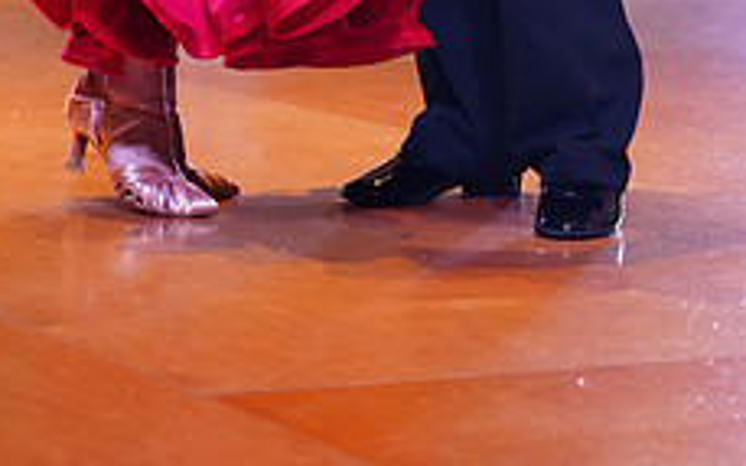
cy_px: -414
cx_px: 432
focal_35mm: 181
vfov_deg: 7.0
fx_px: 3679
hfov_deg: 11.6
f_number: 2.8
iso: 5000
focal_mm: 70
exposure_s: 1/500
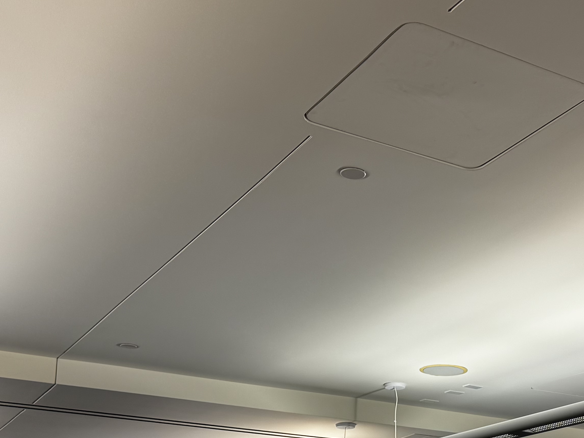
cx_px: 451
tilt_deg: +7.6
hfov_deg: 31.5
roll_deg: -0.5
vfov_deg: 23.2
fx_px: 1012
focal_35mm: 60
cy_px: 456
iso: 64
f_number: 1.78
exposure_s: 1/120
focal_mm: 6.76
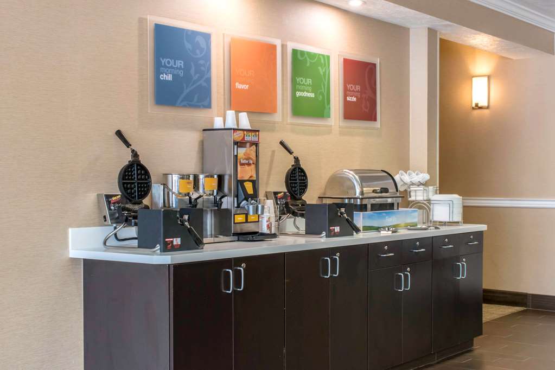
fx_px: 786
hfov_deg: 38.9
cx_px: 278
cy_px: 185
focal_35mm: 51
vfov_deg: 26.5
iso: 400
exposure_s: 1/1.25
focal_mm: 34
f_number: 14
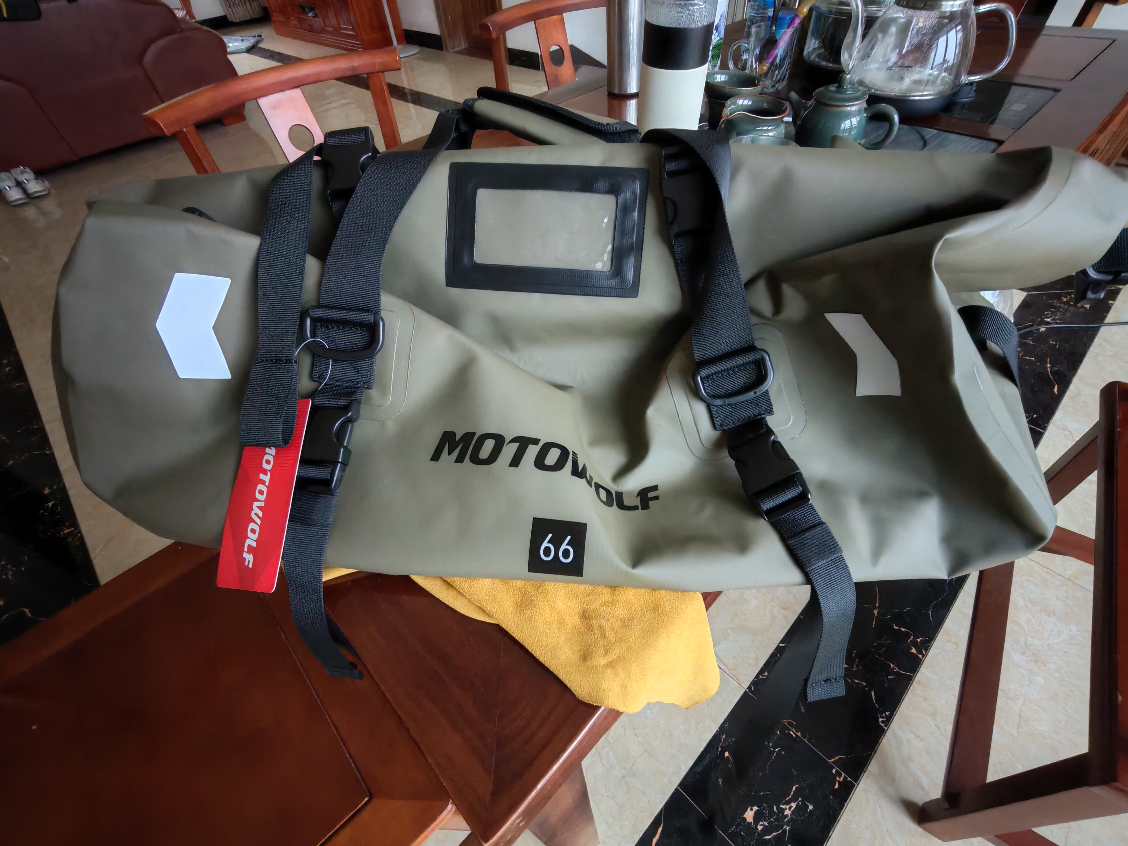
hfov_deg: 94.5
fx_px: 521
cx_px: 564
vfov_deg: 78.1
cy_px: 423
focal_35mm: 16
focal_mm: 1.96
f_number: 2.2
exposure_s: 1/11
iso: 500
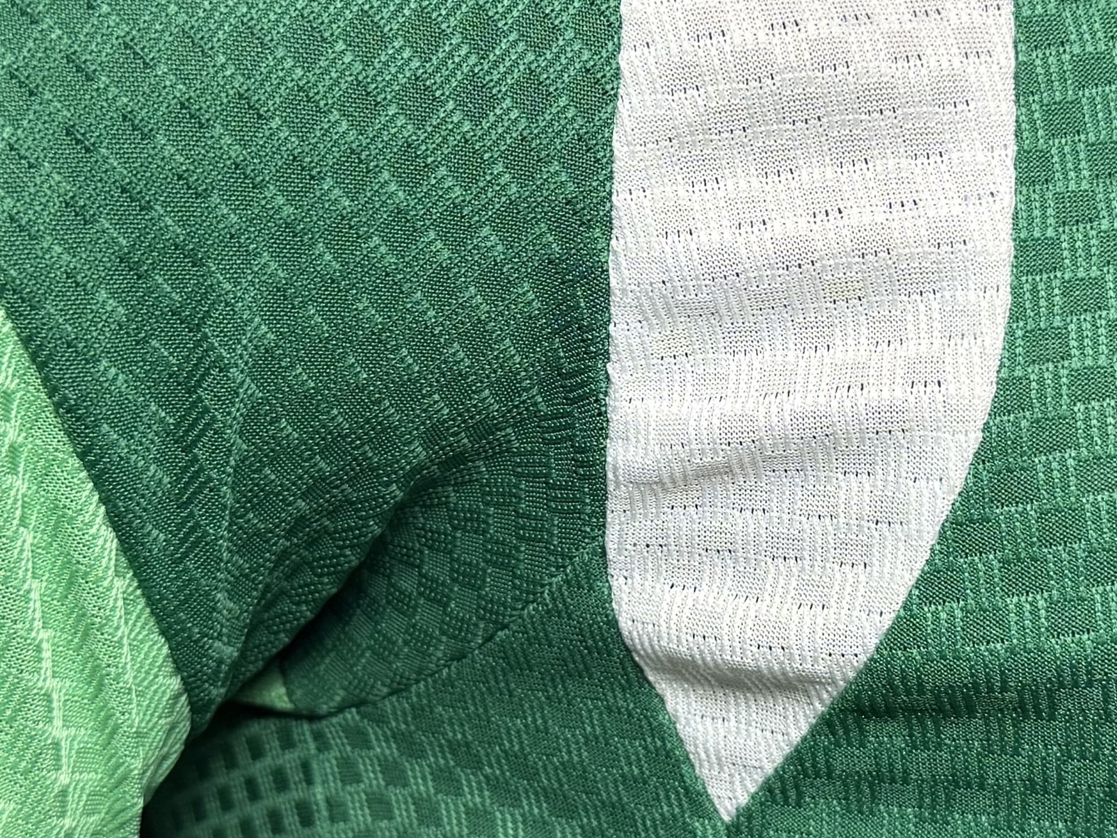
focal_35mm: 77
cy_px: 416
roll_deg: +1.3
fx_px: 2485
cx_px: 698
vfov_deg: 19.1
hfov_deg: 25.3
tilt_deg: +3.1
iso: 100
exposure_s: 1/100
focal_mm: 6.76
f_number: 1.78
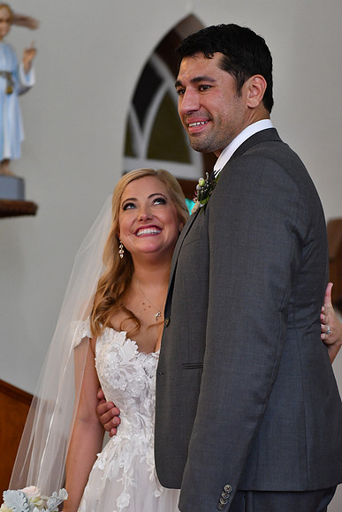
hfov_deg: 13.0
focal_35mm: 105
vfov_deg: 19.5
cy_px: 256
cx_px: 171
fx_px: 1495
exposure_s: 1/125
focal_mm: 70
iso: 2200
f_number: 2.8
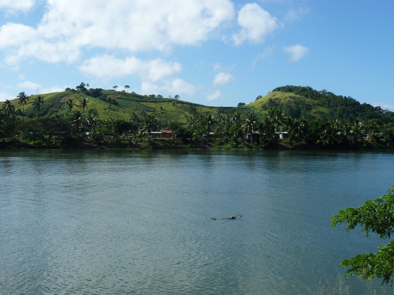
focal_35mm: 42
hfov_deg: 44.8
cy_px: 148
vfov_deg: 34.3
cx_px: 197
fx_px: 478
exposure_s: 1/500
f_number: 4.5
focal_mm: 6.9
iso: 80
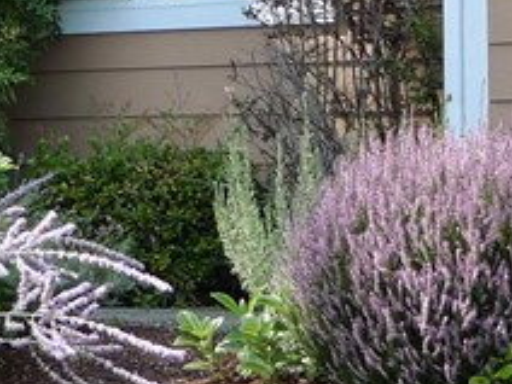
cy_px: -184
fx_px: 3150
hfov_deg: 9.2
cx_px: -126
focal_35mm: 213
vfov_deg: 6.9
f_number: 2.8
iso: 80
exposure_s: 1/320
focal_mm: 9.3
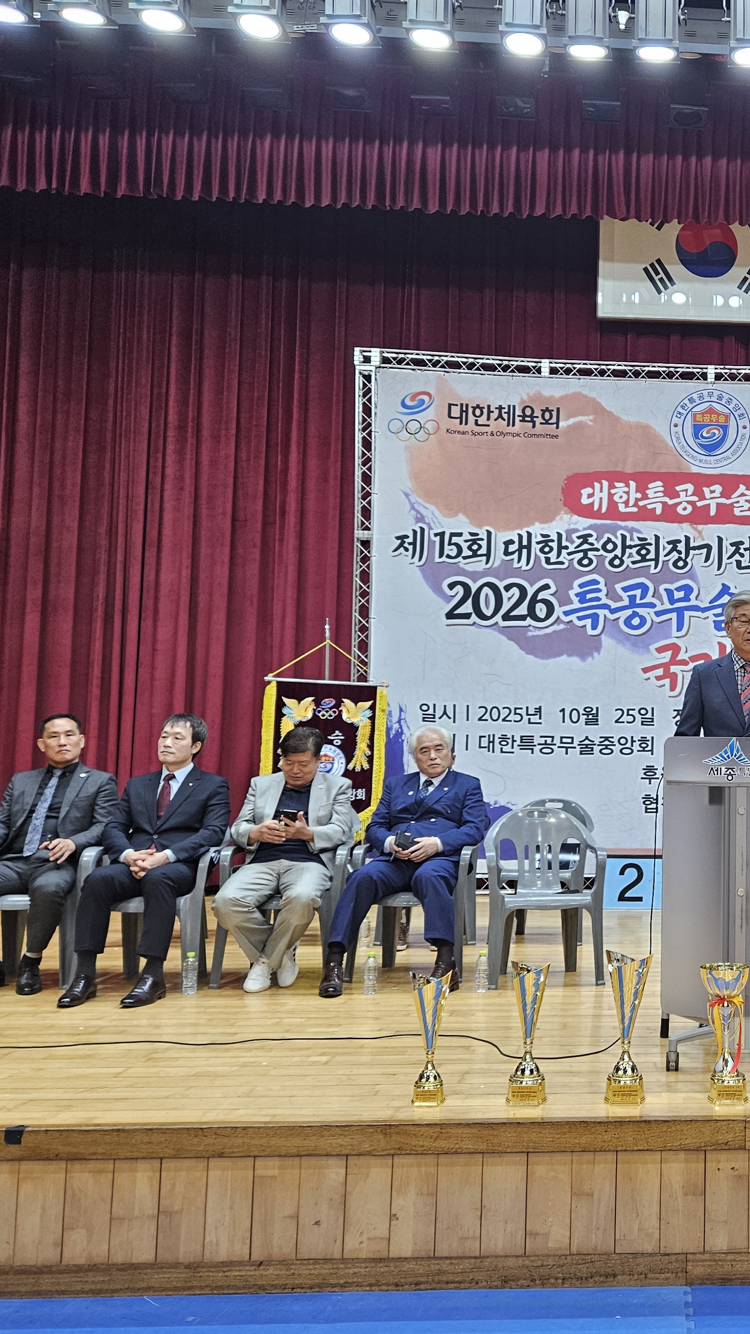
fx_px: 1237
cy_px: 667
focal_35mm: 35
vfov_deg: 56.6
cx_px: 731
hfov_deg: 31.5
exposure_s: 1/120
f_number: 1.8
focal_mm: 5.4
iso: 200
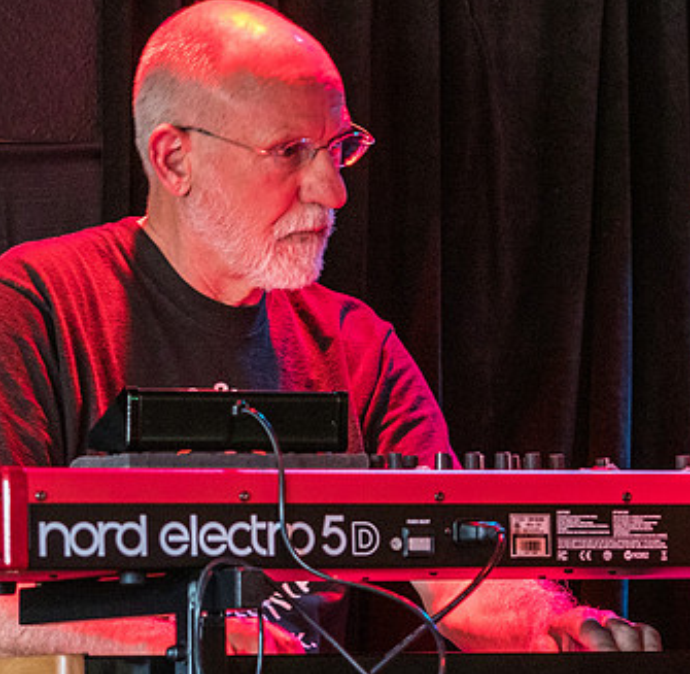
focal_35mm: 222
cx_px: 266
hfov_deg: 8.0
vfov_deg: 7.8
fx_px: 4947
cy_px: 283
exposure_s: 1/20
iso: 1250
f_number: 2.8
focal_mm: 52
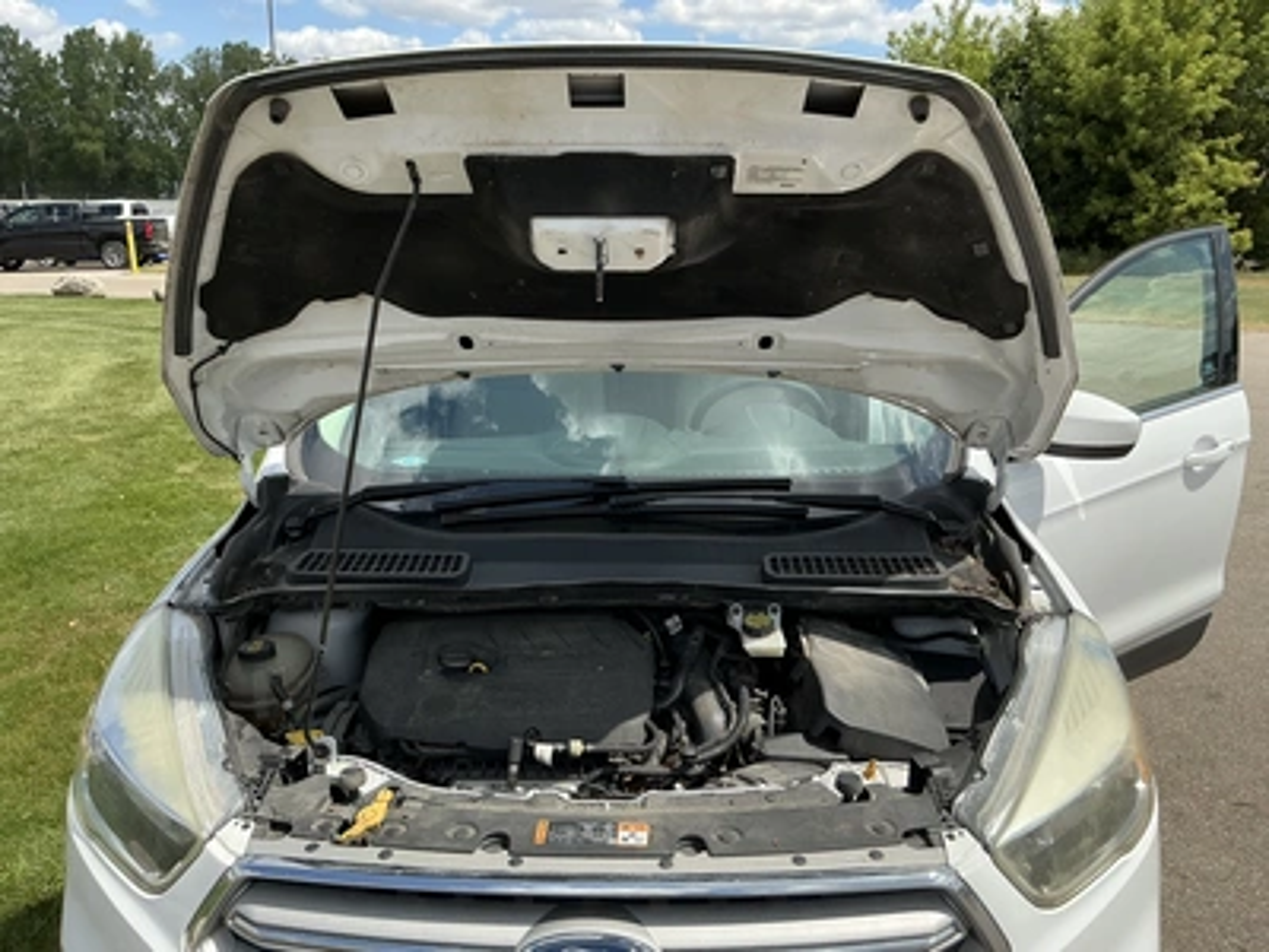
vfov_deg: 49.7
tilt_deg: -12.5
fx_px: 1026
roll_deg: +0.2
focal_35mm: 28
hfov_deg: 63.4
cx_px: 634
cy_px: 476
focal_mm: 3
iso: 25
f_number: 1.8
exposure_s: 1/1377
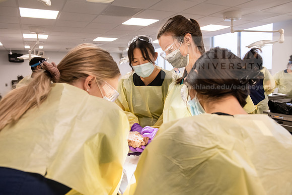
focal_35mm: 31
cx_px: 146
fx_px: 251
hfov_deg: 60.3
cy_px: 98
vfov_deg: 42.3
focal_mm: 31
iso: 1250
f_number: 5
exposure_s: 1/250
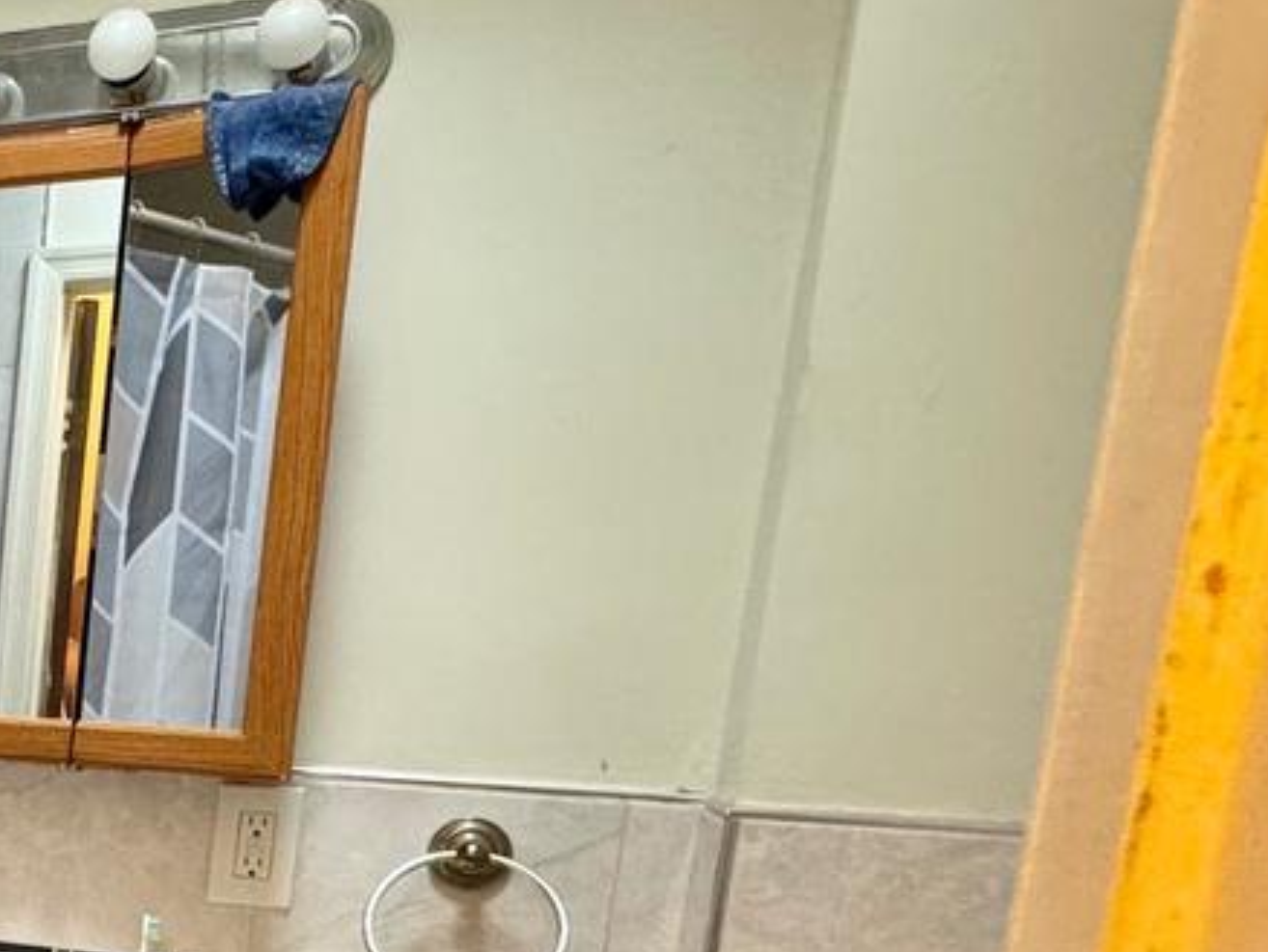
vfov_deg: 29.8
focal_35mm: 46
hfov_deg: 29.3
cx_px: -538
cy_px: 909
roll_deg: -2.9
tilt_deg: -9.4
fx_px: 1686
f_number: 2.2
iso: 250
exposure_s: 1/60
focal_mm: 2.22
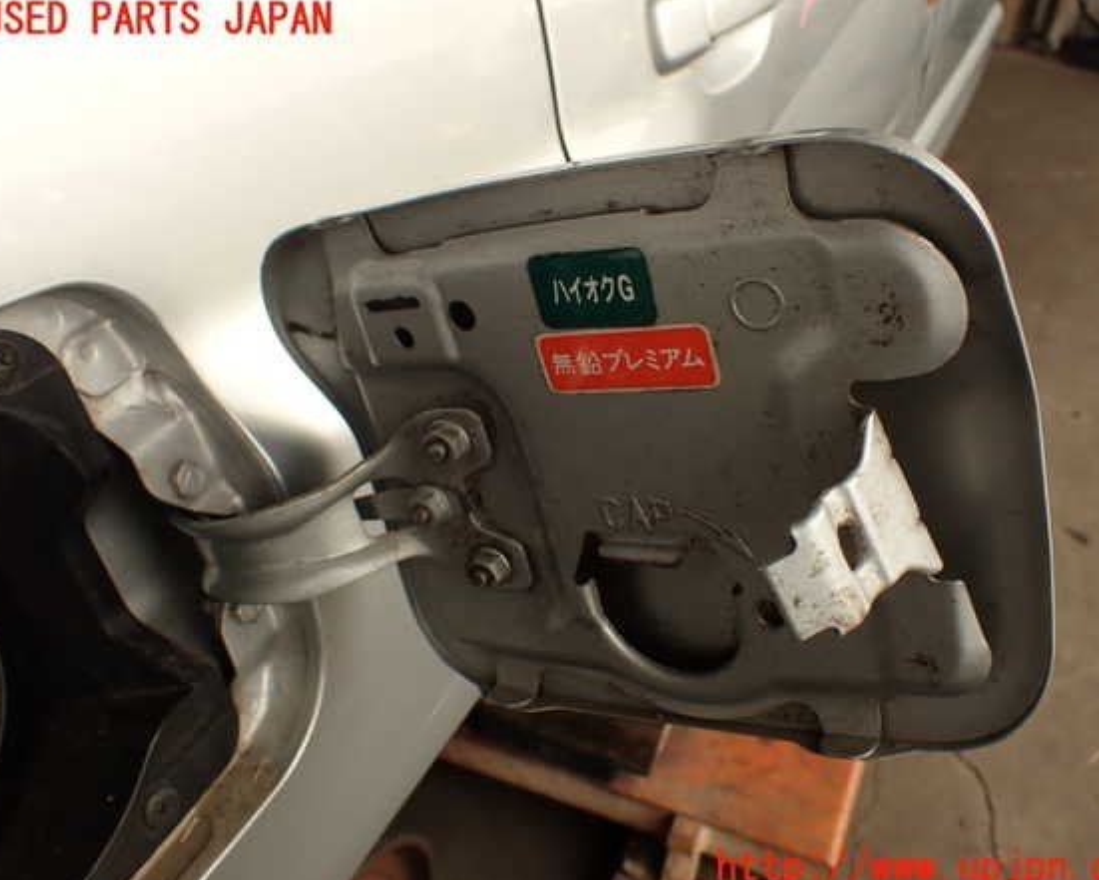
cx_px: 568
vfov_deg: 43.4
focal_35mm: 34
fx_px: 1106
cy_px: 445
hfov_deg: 52.8
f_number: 3.2
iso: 100
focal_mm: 5.79
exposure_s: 1/200
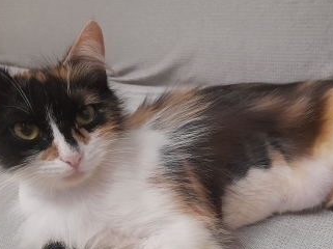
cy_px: 174
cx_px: 232
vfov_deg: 36.2
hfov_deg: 46.8
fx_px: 375
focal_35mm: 39
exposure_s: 1/33
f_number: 2
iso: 400
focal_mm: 4.6
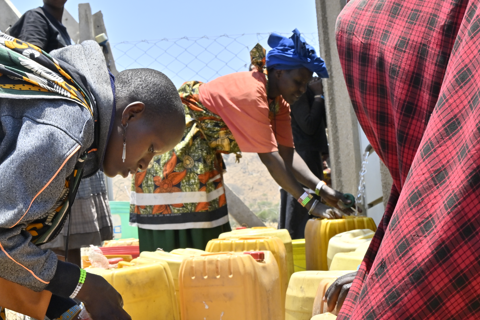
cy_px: 237
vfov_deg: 16.8
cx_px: 193
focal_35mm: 81
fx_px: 1080
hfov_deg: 25.0
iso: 200
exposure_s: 1/320
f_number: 11
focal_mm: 38
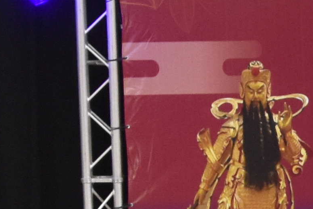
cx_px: 743
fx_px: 3008
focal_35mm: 346
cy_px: 321
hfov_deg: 5.7
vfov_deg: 4.0
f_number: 5.6
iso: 1600
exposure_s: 1/125
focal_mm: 30
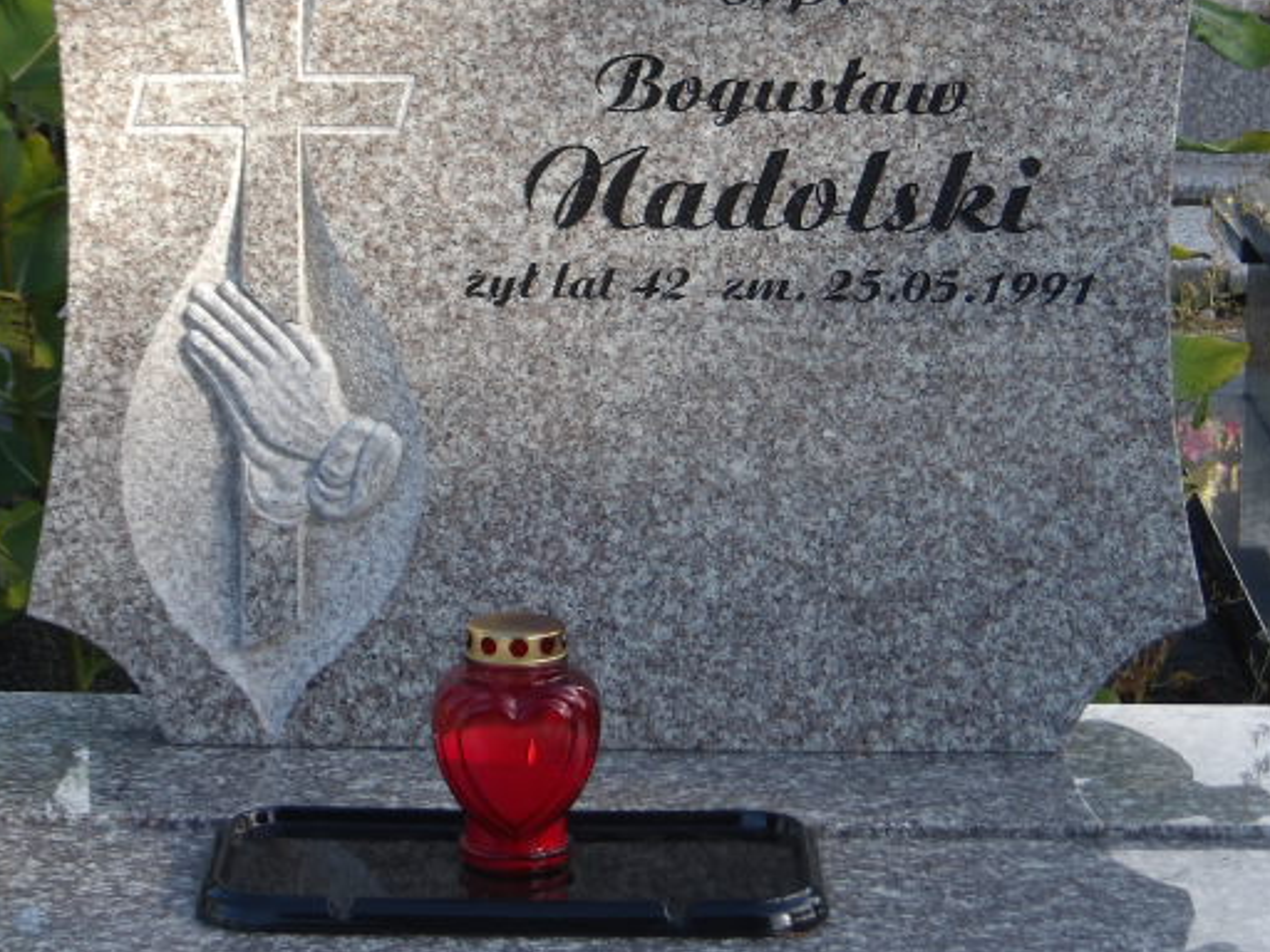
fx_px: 4953
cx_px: 647
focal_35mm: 135
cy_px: 382
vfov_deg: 11.0
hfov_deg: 14.6
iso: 100
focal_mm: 19.6
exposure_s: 1/77
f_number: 6.6
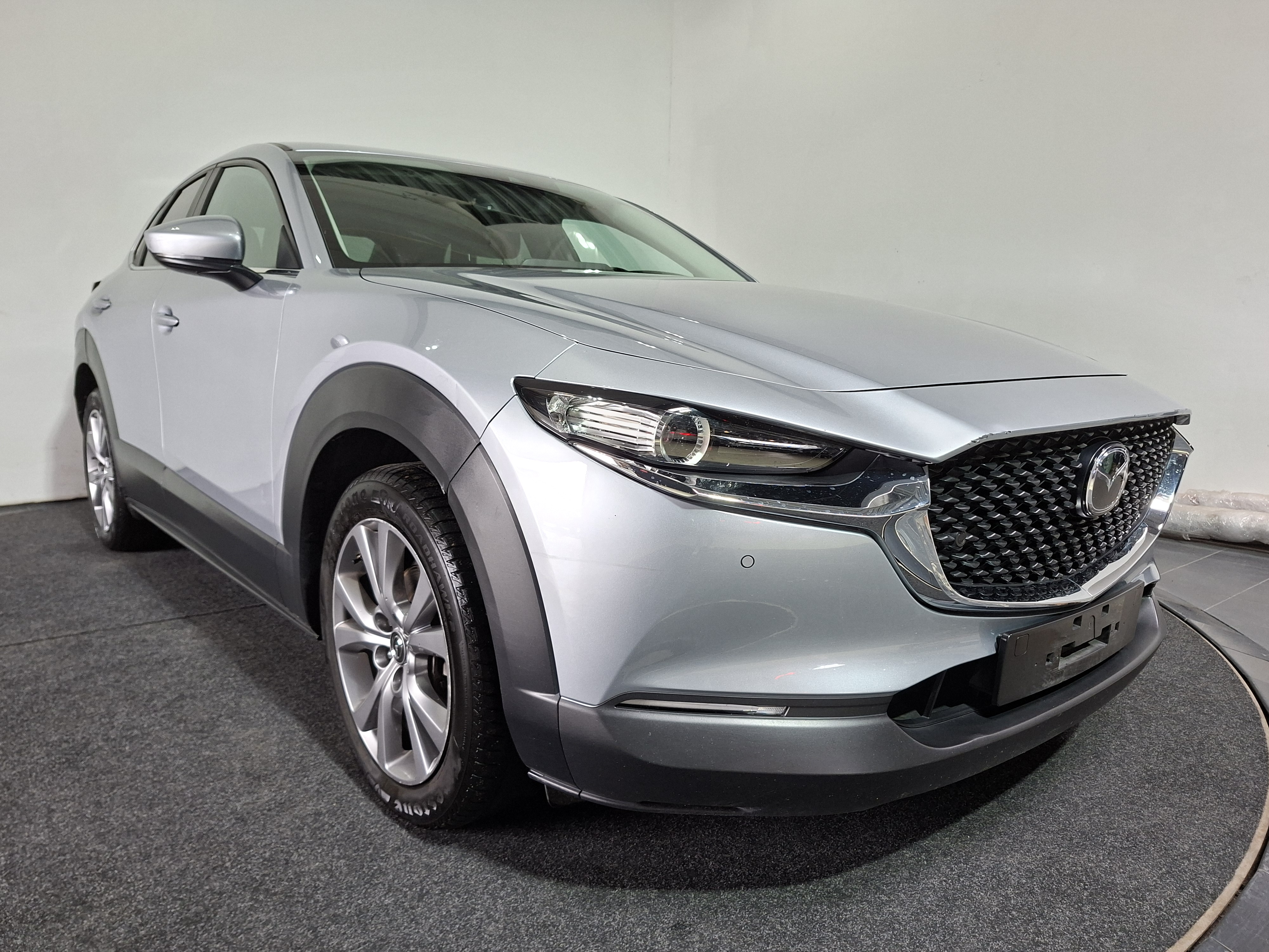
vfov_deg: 58.9
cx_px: 634
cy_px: 476
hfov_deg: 73.9
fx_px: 843
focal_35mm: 23
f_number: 1.8
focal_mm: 5.54
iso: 160
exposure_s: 1/100
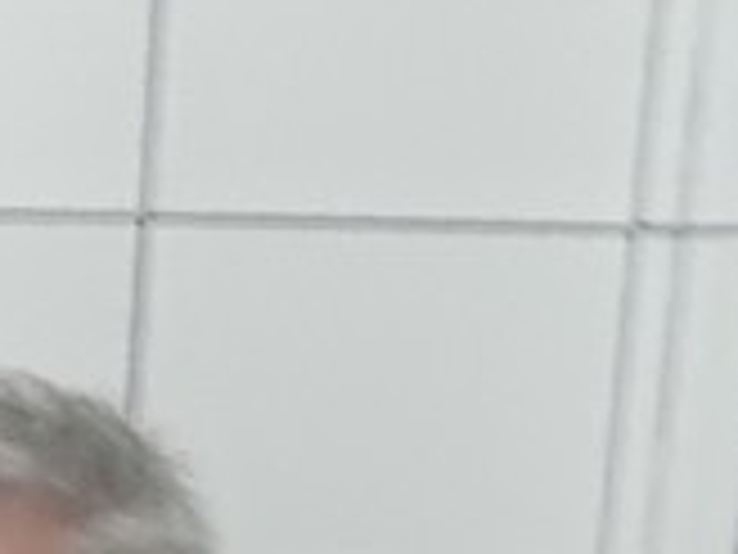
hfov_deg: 9.6
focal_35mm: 156
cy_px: 1455
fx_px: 3326
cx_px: -1534
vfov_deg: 8.5
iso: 250
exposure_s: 1/24
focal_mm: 2.95
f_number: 1.7
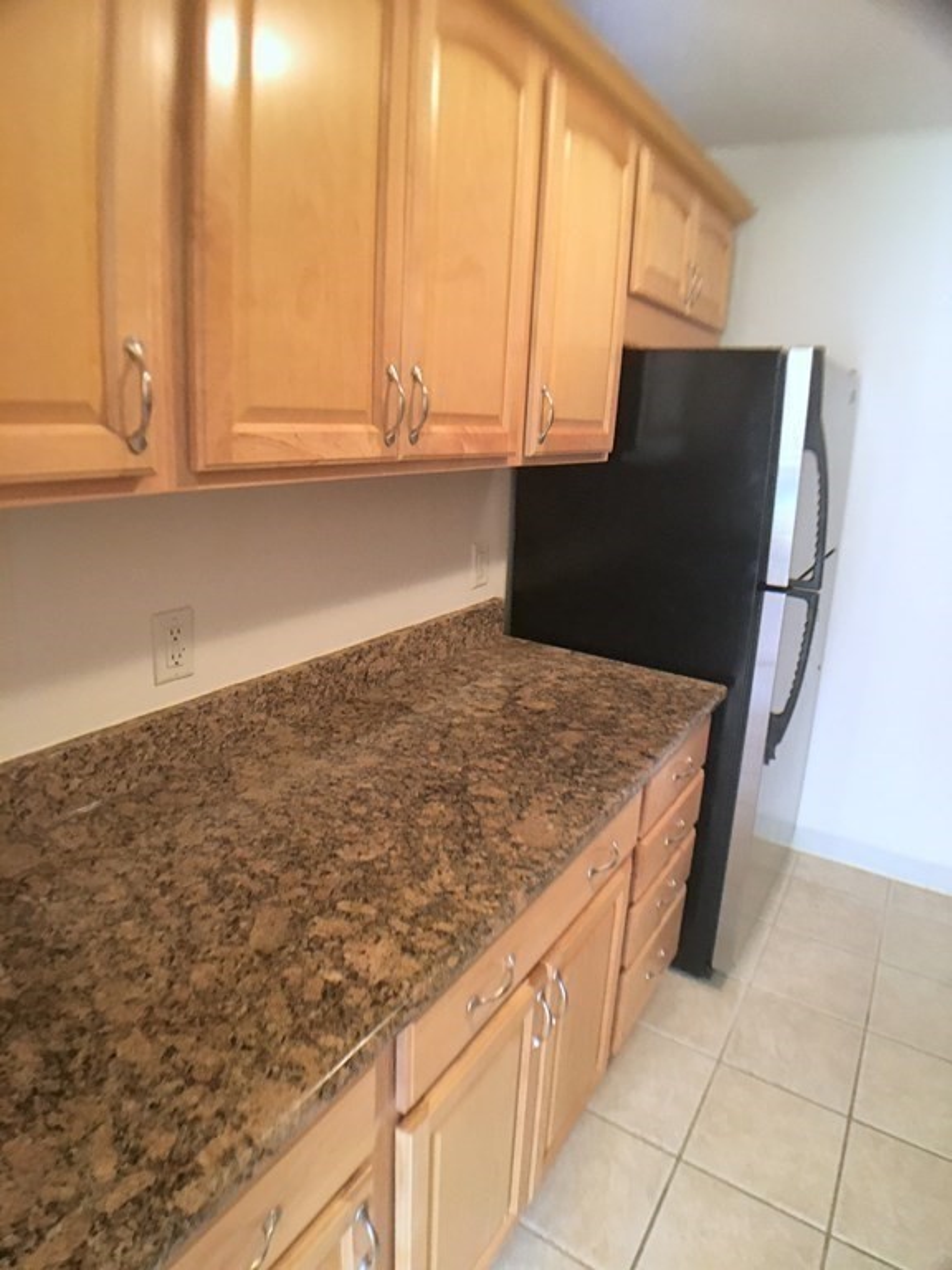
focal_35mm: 29
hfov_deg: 48.2
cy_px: 635
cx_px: 476
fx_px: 1063
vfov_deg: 61.7
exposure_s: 1/30
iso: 200
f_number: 2.2
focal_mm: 4.15
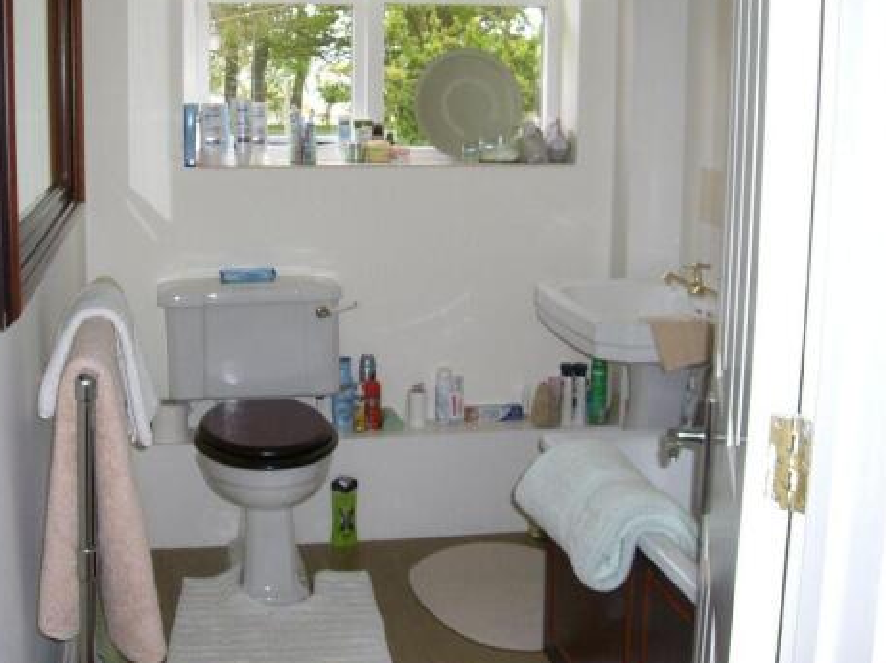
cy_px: 283
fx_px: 1228
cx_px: 379
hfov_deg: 39.6
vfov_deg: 30.2
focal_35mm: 48
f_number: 2.7
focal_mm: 6.2
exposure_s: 1/60
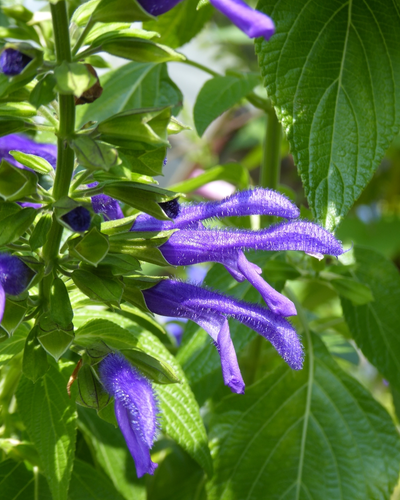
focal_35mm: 83
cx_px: 199
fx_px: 1228
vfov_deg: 23.0
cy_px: 248
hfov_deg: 18.5
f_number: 4.7
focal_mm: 14.1
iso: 80
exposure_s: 1/160
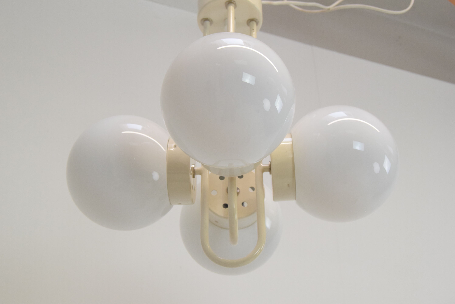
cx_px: 228
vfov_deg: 25.8
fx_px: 664
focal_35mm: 52
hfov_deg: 37.8
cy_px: 152
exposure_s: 1/320
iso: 1600
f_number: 9
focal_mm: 35
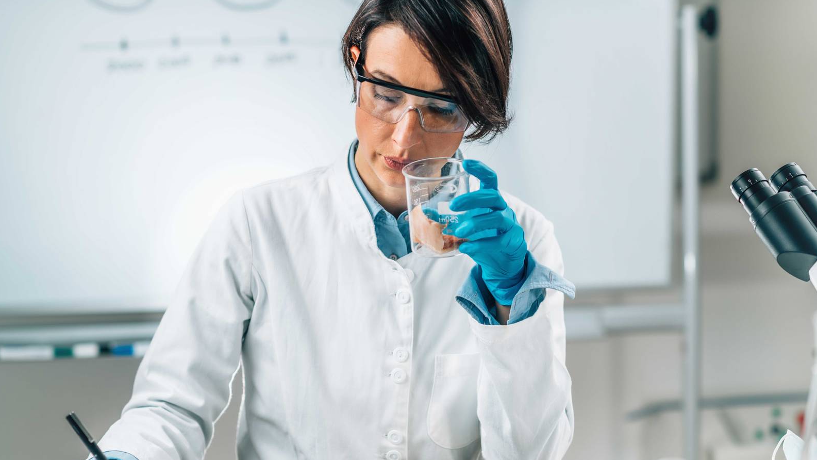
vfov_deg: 13.3
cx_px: 415
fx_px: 1972
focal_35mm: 91
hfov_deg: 23.4
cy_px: 276
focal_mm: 85
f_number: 2.5
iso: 64
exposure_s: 1/200
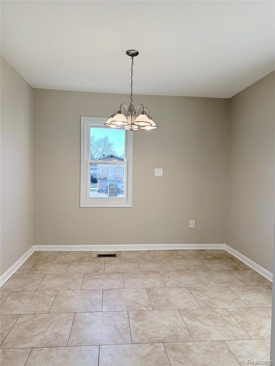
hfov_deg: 56.8
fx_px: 254
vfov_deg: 71.6
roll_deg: +0.3
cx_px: 138
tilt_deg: -1.9
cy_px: 183
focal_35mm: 24
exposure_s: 1/185
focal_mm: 6.76
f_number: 1.78
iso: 80
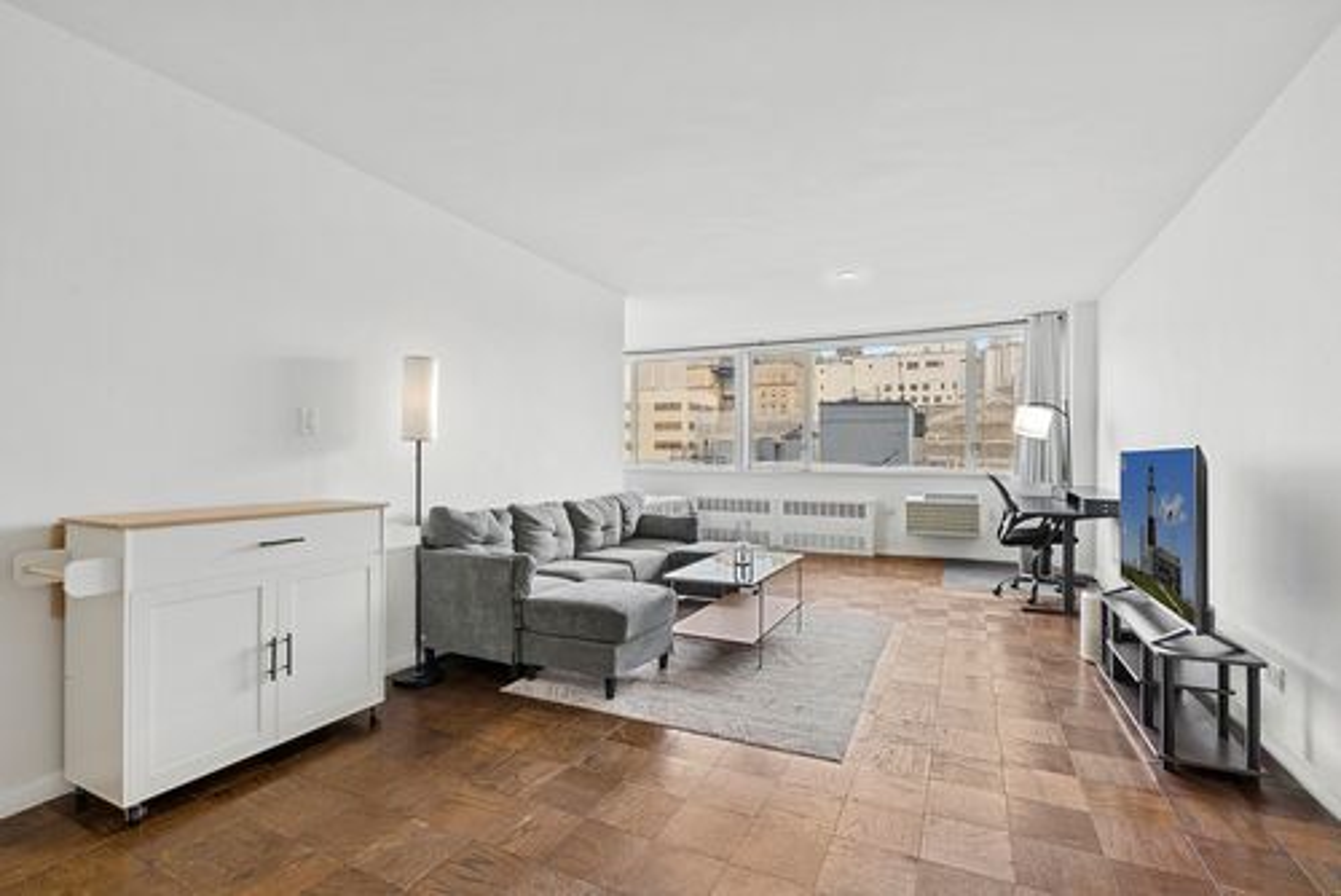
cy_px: 448
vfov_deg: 73.8
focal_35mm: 16
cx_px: 670
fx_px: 596
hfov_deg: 96.7
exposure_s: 1/30
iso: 1600
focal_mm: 16
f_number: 16
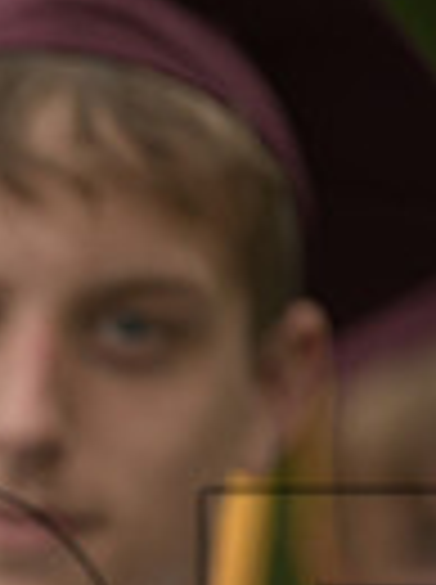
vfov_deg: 2.5
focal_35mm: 794
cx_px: -665
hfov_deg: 1.9
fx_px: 13378
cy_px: 835
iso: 200
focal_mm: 185
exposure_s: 1/250
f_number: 2.8
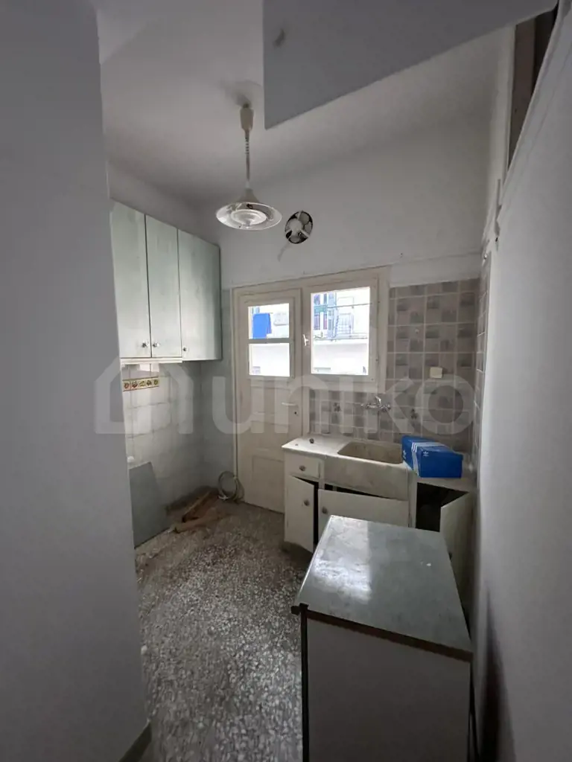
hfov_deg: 85.7
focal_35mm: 14
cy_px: 381
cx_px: 286
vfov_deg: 102.1
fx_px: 308
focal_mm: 2.22
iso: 800
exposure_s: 1/60
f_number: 2.2
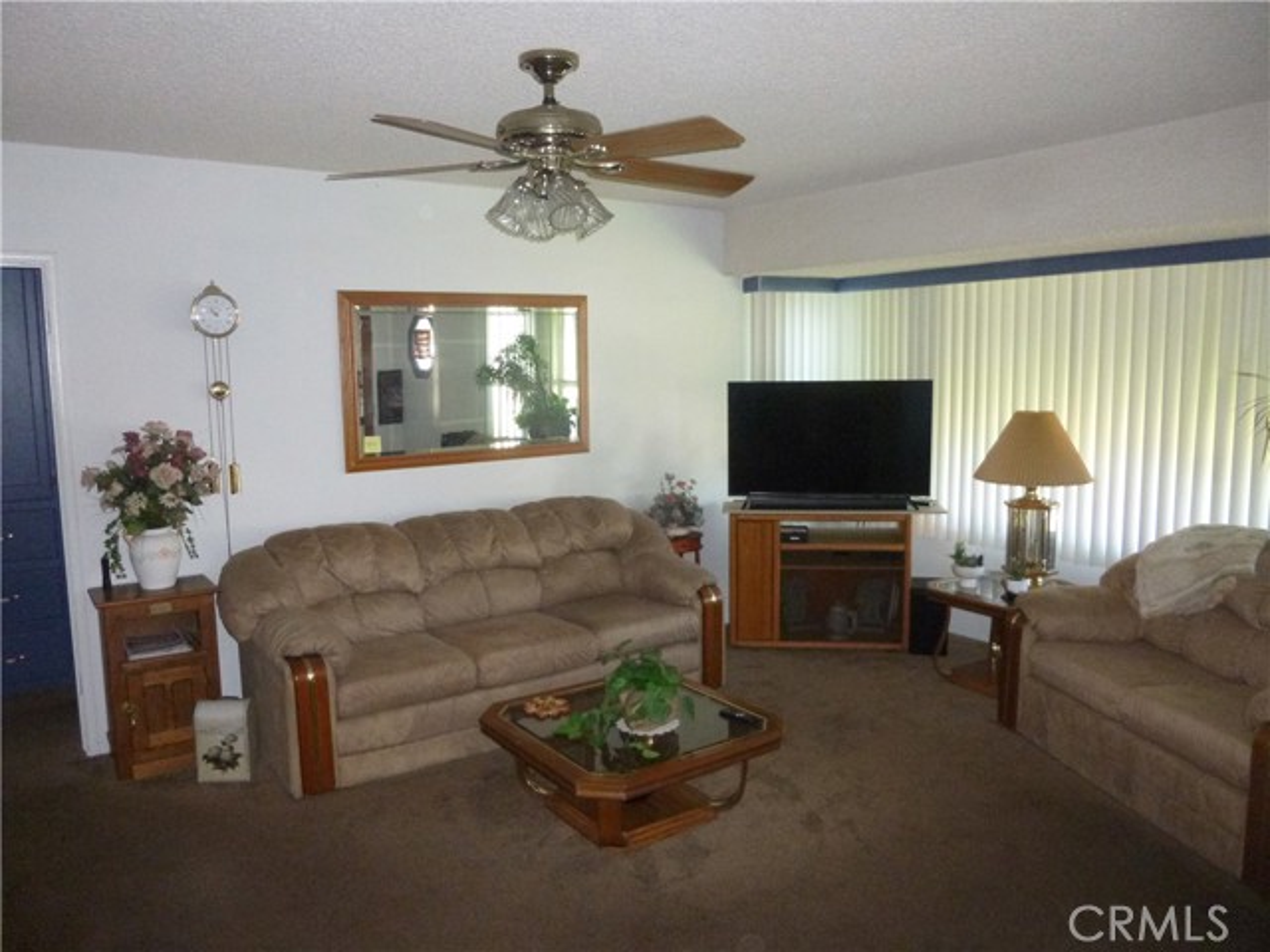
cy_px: 476
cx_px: 635
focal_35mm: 25
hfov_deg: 69.4
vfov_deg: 54.9
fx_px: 917
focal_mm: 4.5
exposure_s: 1/60
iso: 500
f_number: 3.1
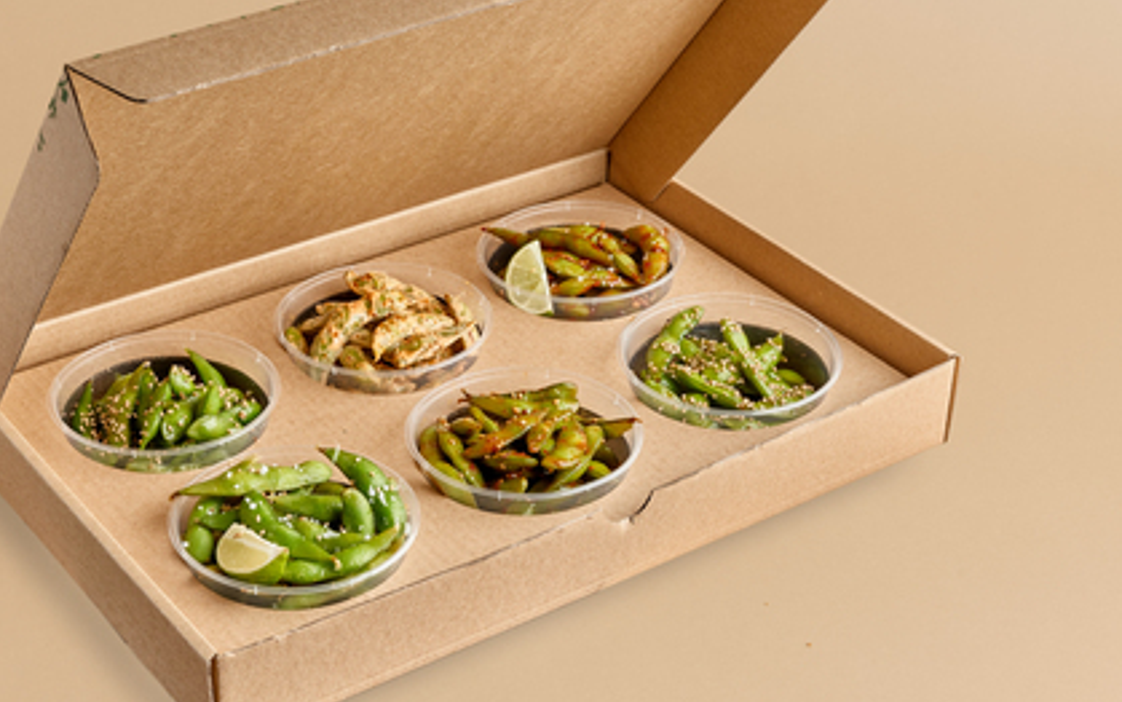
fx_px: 2233
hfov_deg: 28.1
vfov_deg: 17.9
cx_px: 450
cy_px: 300
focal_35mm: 73
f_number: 14
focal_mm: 50
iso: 100
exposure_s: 1/160
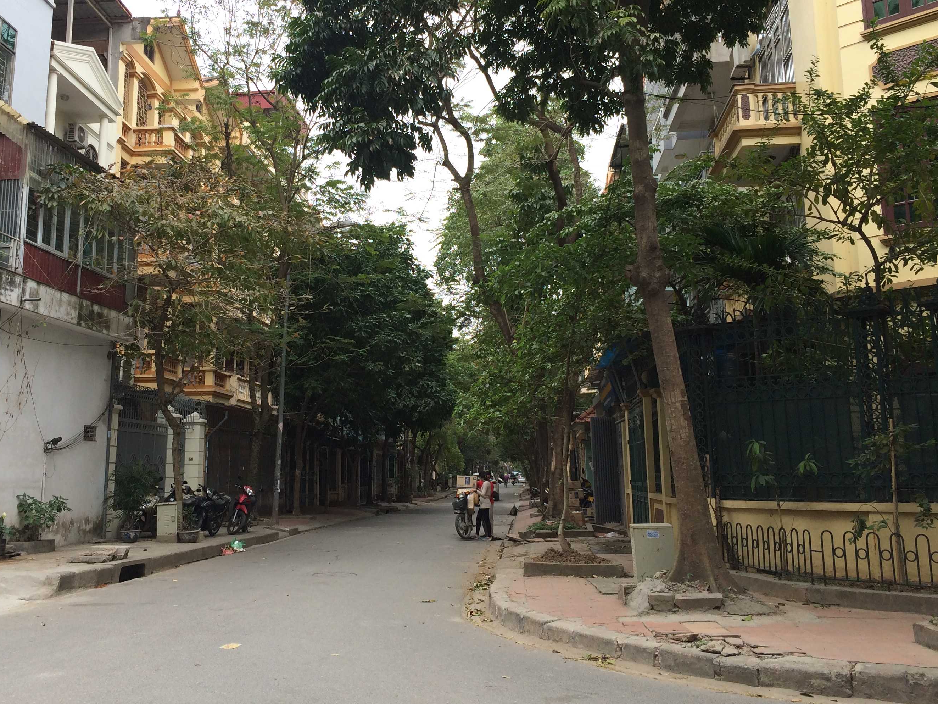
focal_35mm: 37
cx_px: 399
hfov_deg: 50.0
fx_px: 1003
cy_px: 281
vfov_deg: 38.5
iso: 32
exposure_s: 1/363
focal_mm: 4.12
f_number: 2.2
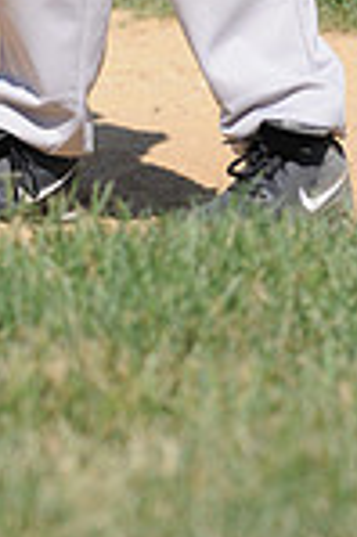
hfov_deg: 0.8
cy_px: -360
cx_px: -132
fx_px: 26179
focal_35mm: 1756
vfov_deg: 1.2
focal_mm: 300
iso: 200
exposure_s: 1/1600
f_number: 4
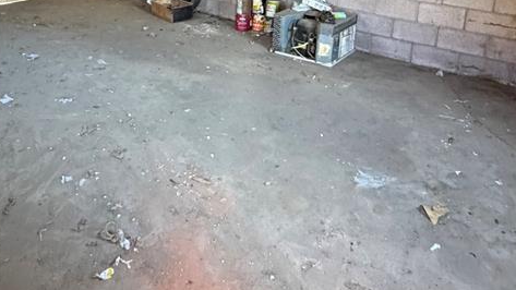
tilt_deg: -12.4
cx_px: 228
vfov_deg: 32.9
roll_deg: -2.1
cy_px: 5
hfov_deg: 59.3
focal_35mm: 33
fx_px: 451
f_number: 2.2
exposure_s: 1/60
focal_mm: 2.22
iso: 640
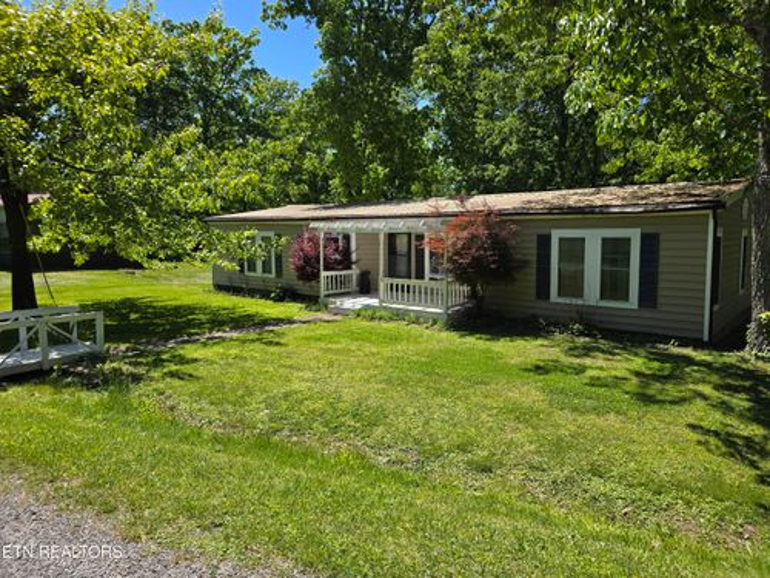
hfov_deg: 73.9
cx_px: 385
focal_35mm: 23
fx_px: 512
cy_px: 289
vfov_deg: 58.9
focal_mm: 6.3
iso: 12
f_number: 1.7
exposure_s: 1/547
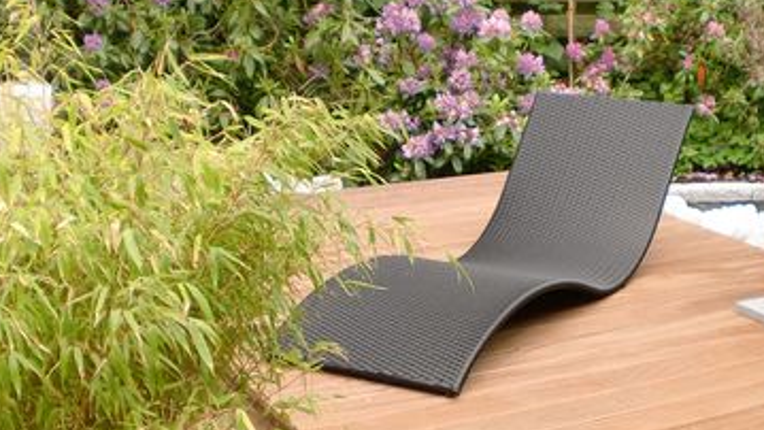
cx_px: 545
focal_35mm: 68
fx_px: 1378
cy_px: 311
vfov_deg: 17.7
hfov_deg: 30.6
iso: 64
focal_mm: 6.3
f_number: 3.1
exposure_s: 1/100
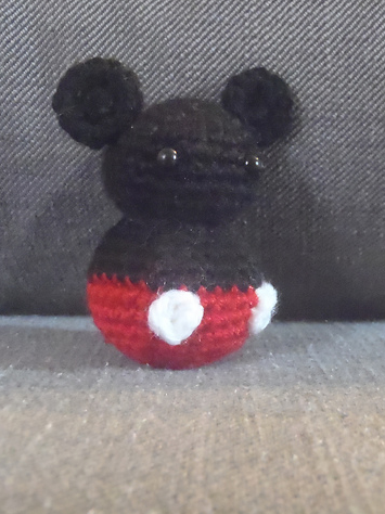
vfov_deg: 38.2
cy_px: 255
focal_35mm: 50
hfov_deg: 28.9
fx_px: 742
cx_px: 259
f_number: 4.7
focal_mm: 6.64
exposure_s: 1/10
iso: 1600
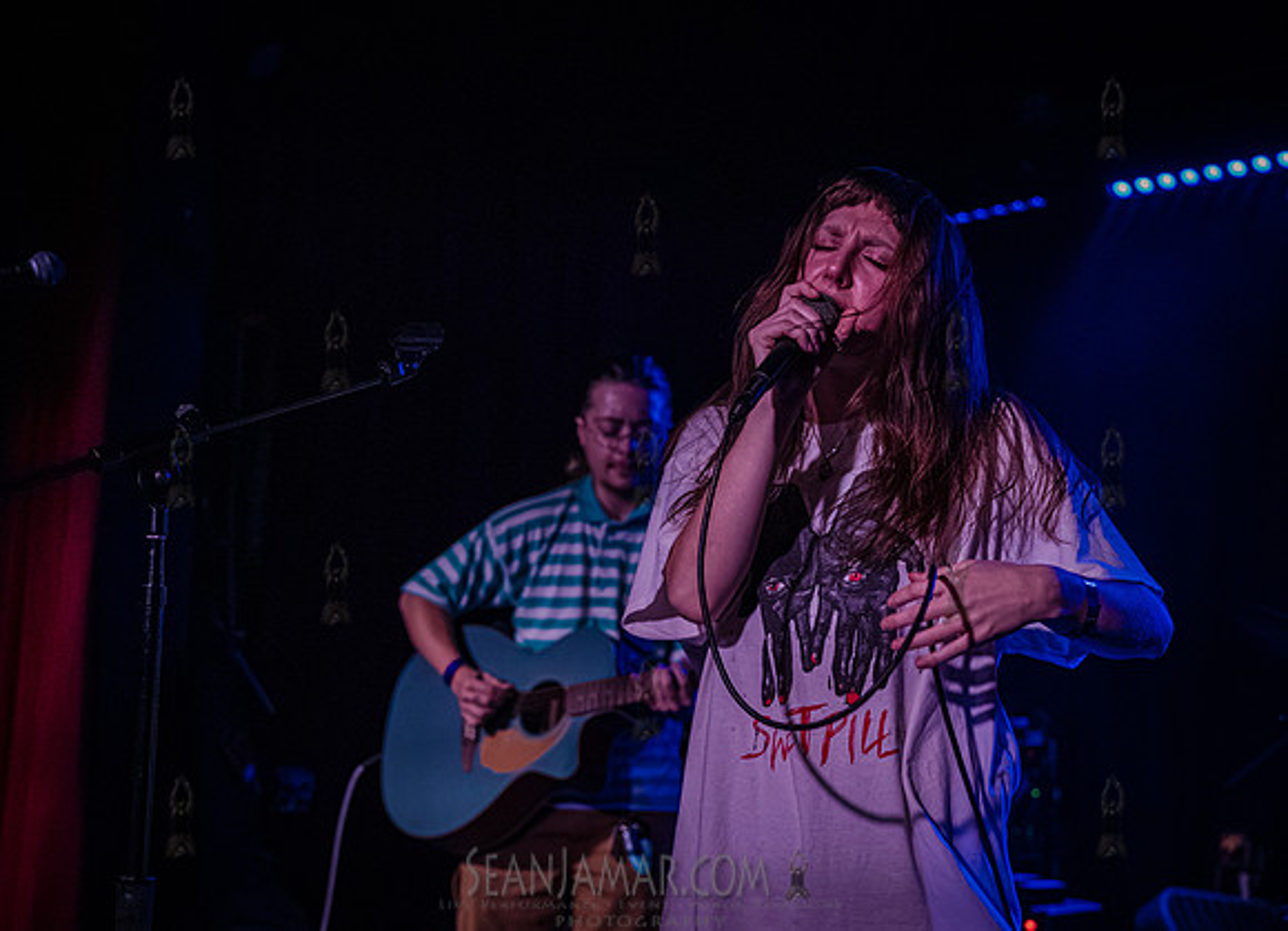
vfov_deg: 28.1
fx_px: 1860
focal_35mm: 51
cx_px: 544
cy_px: 496
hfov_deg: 38.1
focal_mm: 45
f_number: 3.2
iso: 16000
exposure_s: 1/320
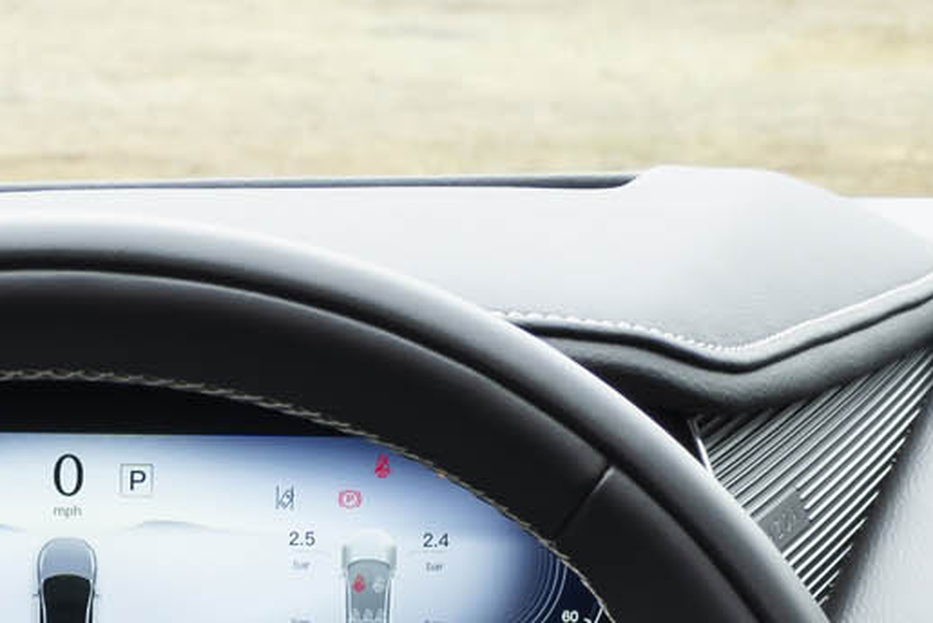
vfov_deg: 7.2
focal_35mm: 170
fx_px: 4408
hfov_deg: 12.0
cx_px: 27
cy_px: 1898
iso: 50
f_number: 9
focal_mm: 25
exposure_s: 1/20
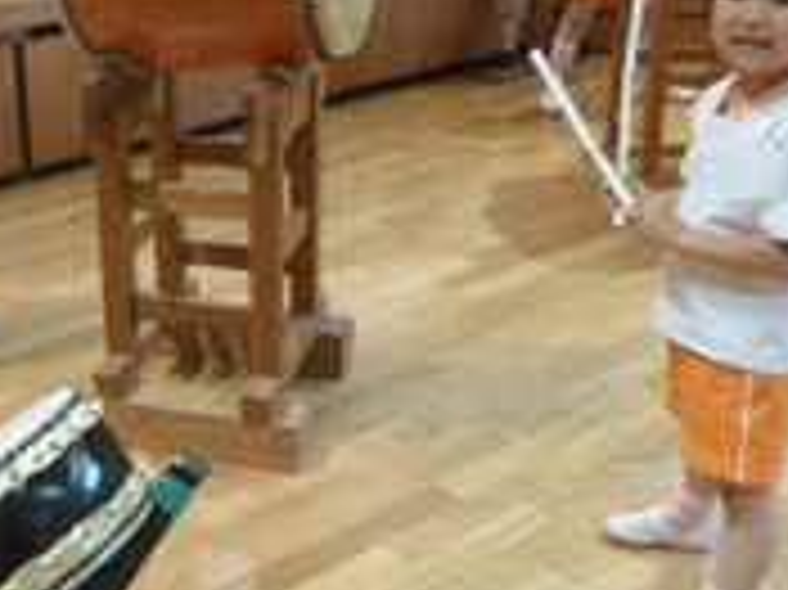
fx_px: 1274
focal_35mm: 56
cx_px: 99
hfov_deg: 32.9
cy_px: 207
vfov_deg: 26.0
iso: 800
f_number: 3.3
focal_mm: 4.9
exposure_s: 1/20
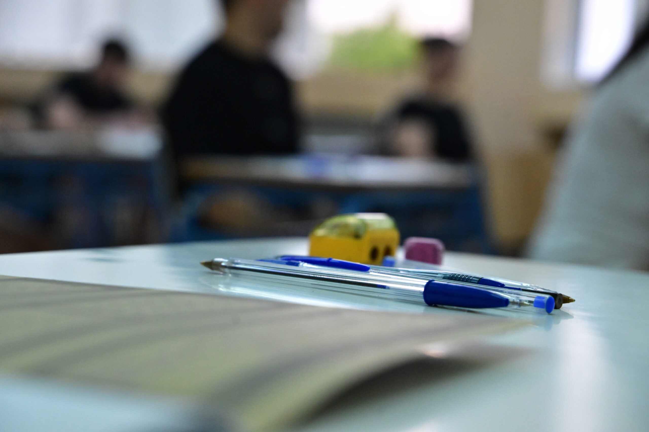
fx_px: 1352
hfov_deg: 27.0
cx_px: 324
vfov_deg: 18.2
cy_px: 216
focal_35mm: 75
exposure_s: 1/1250
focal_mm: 75
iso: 8000
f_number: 5
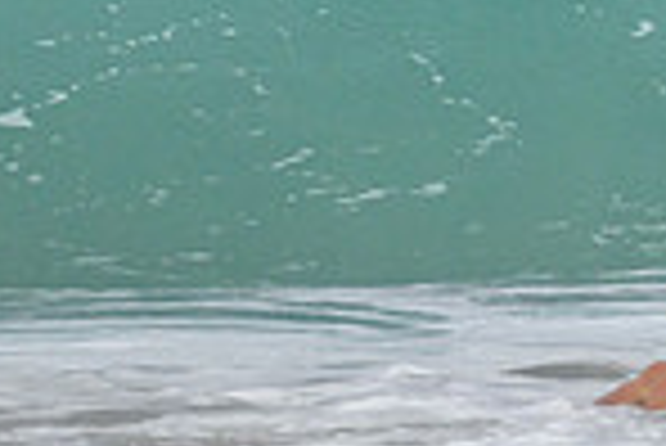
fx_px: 57961
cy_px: -214
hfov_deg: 0.7
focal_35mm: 3130
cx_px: 1035
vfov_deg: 0.4
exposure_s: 1/2000
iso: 1250
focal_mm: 800
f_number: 11
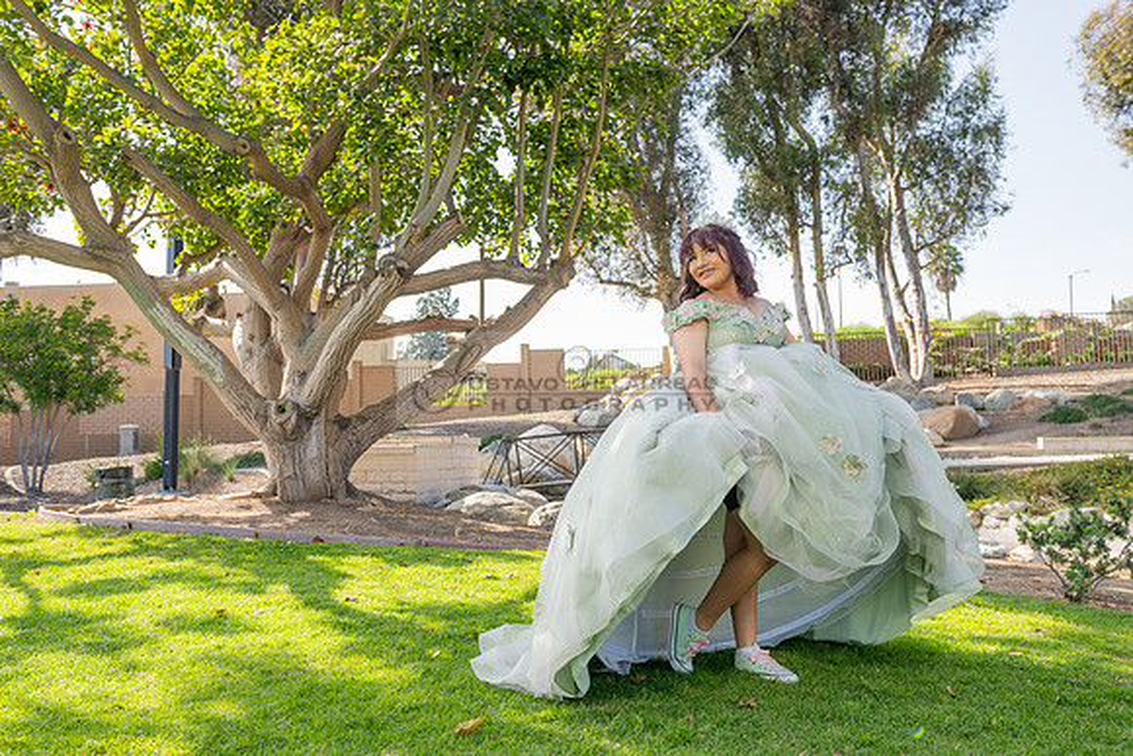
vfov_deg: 41.1
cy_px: 378
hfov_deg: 58.7
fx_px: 1007
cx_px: 566
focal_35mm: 32
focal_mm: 32
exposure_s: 1/320
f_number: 5.6
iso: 200
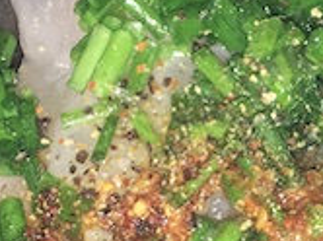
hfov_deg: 11.2
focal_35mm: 175
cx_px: 315
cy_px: 251
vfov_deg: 8.4
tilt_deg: -63.8
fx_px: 1631
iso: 32
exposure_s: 1/33
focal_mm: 4.15
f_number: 2.2
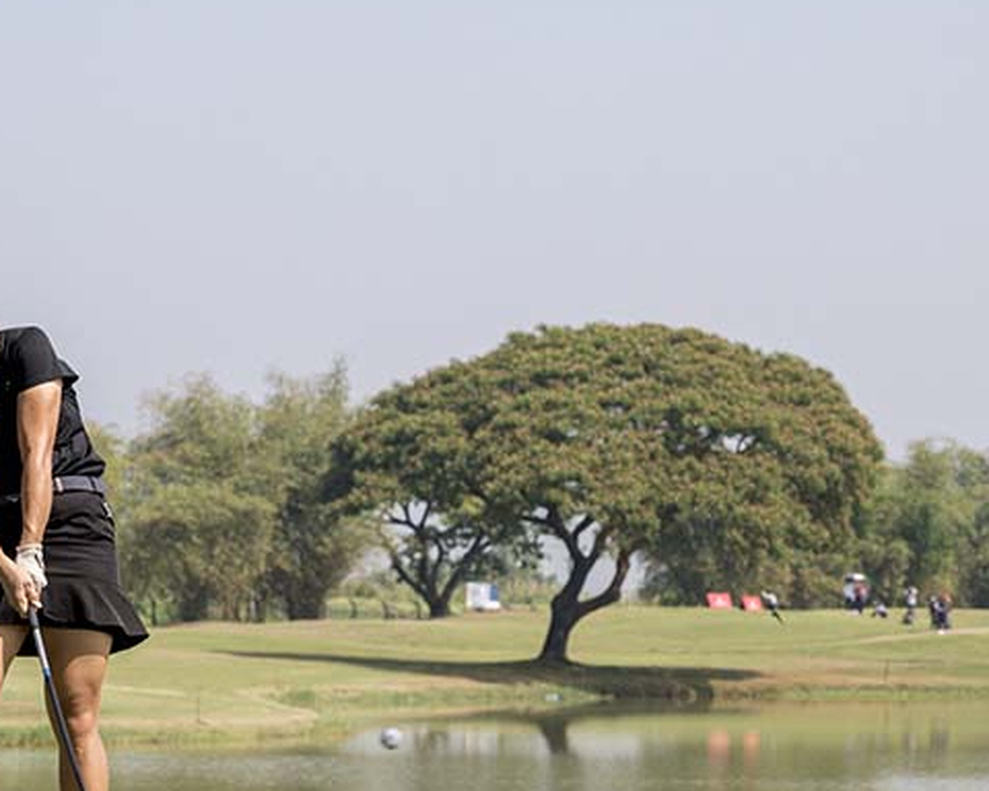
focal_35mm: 154
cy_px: 437
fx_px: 4508
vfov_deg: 10.0
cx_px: 200
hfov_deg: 12.5
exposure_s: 1/3200
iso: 900
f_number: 5.6
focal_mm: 82
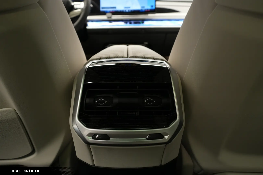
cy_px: 88
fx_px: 155
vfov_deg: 59.1
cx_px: 132
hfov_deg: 80.8
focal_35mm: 21
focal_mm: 14.1
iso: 1000
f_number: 2.8
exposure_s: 1/60
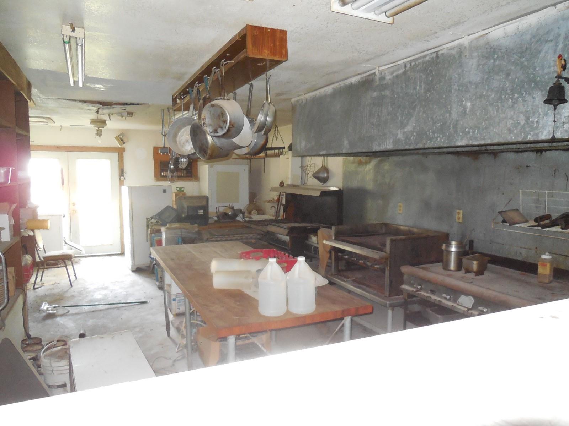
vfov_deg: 54.9
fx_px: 411
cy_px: 213
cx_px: 284
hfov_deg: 69.4
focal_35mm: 25
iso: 640
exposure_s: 1/25
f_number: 3.1
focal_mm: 4.5
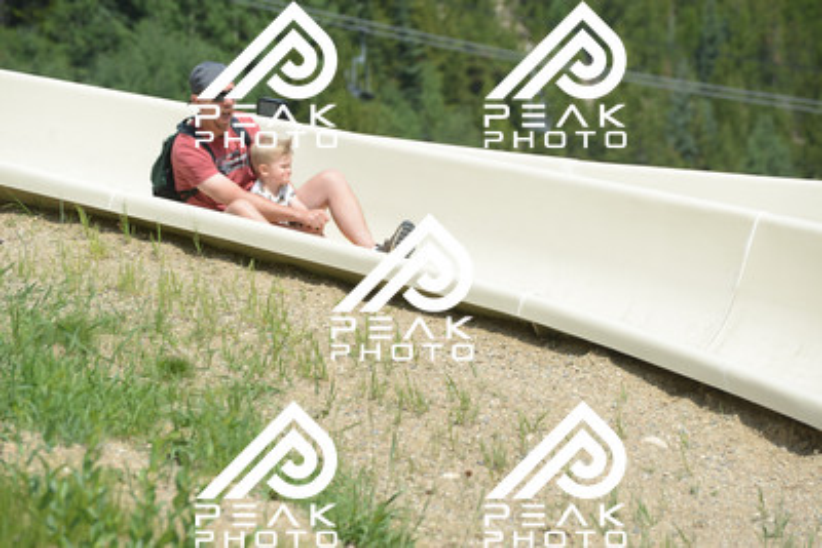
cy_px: 274
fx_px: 4454
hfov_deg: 10.5
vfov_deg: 7.0
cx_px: 411
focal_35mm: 195
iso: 200
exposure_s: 1/640
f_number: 6.3
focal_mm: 195
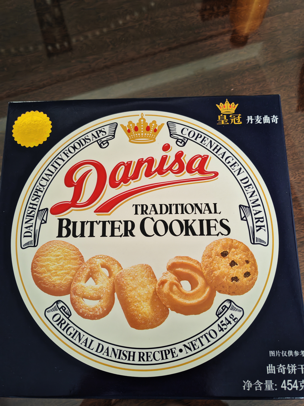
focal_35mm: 27
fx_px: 316
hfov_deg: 51.4
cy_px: 203
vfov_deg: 65.3
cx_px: 152
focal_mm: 5.52
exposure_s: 1/33
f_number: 1.95
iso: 1250
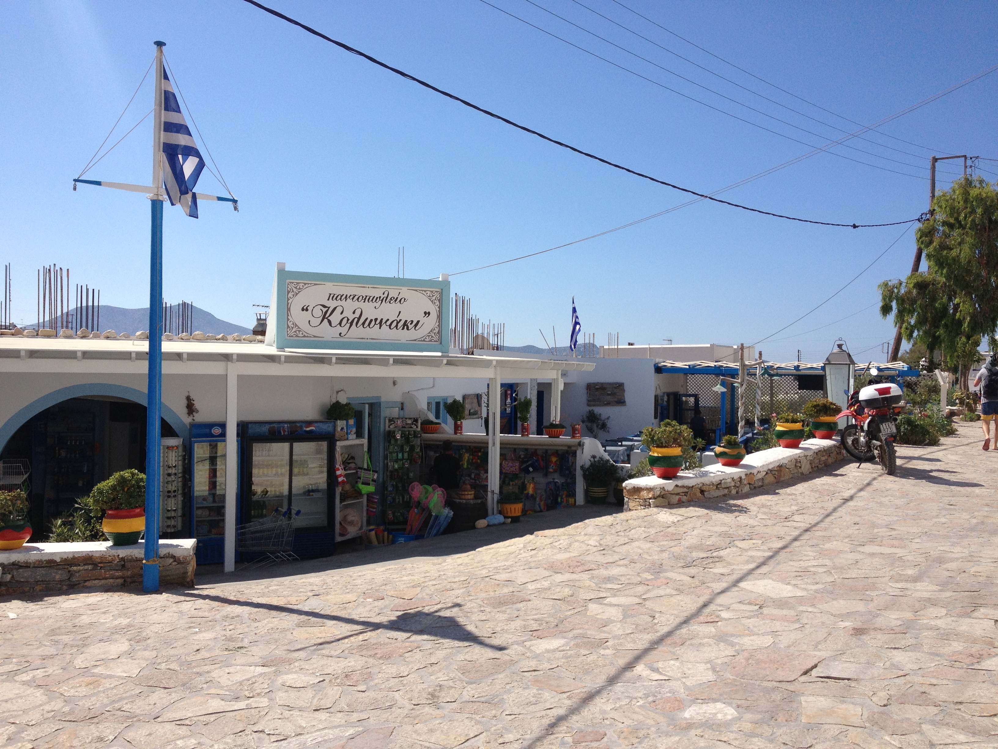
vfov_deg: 40.7
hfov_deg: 52.6
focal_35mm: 35
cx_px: 499
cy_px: 374
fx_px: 1009
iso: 50
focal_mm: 4.28
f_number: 2.4
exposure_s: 1/2632
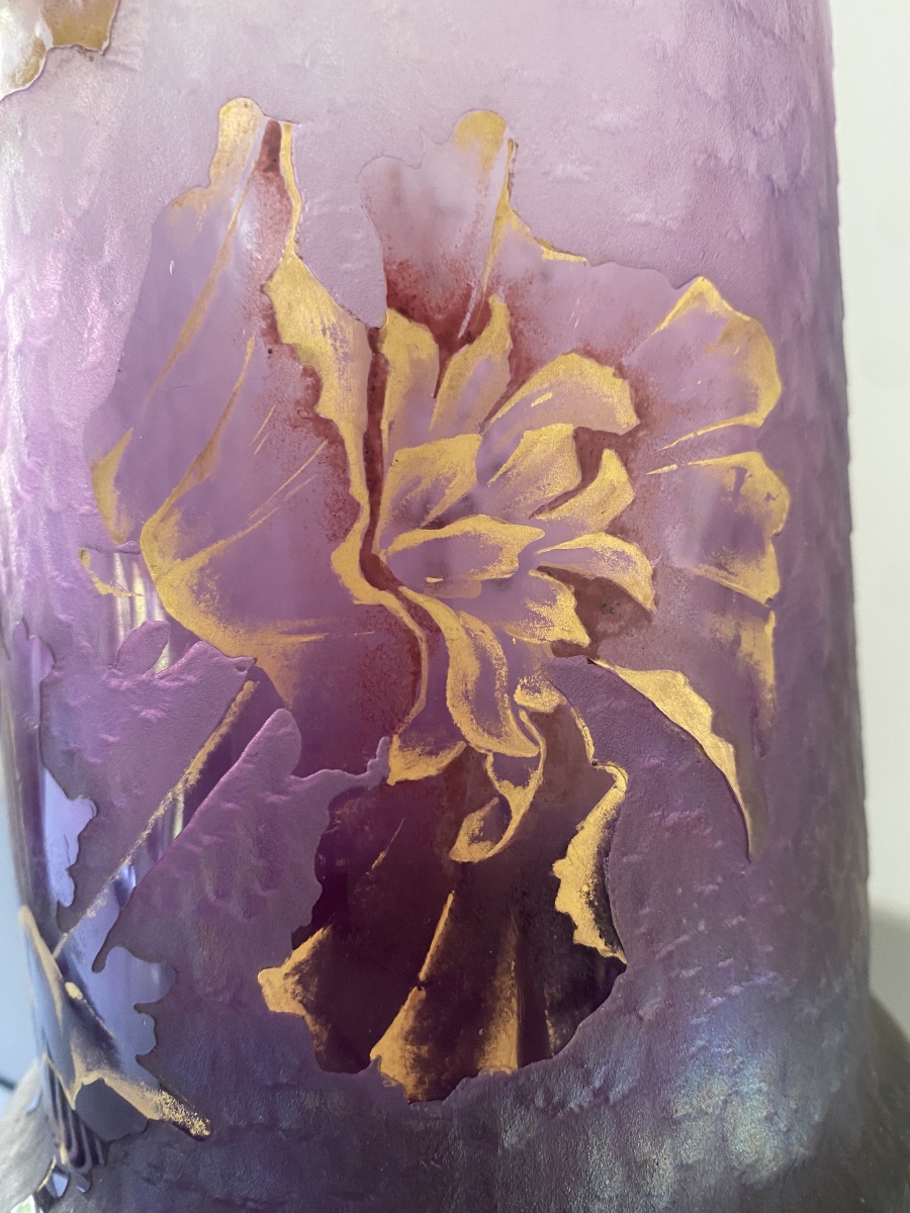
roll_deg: -6.7
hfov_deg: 54.9
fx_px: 876
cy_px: 606
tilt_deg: -31.7
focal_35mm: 25
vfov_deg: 69.4
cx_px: 455
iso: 125
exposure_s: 1/72
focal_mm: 4.25
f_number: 1.8
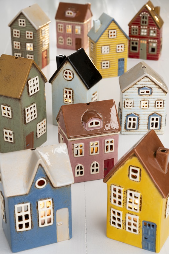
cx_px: 84
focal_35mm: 70
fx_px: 493
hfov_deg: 19.4
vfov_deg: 28.9
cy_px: 127
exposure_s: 1/4
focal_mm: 70
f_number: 8
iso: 100
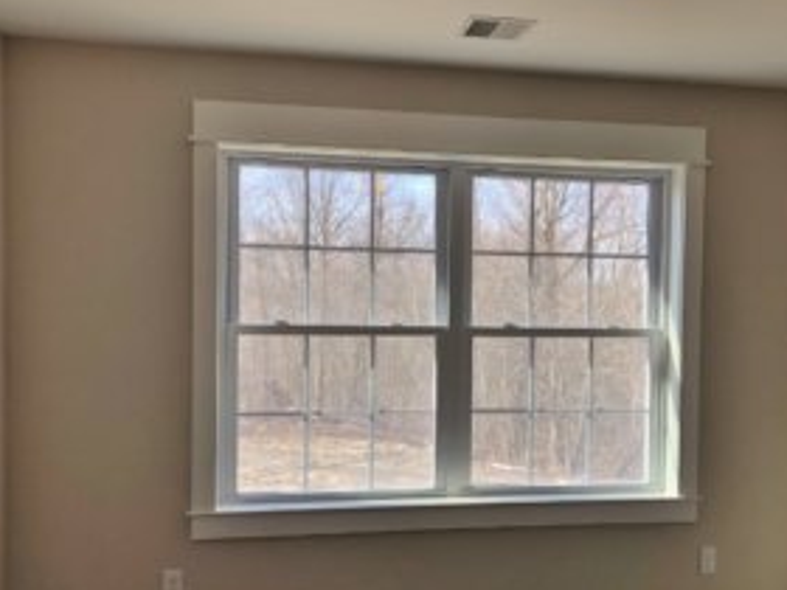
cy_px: 348
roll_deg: -0.7
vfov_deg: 35.9
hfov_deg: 46.6
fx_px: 909
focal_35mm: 40
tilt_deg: -0.6
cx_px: 469
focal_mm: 3.99
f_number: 1.8
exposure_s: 1/120
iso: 25
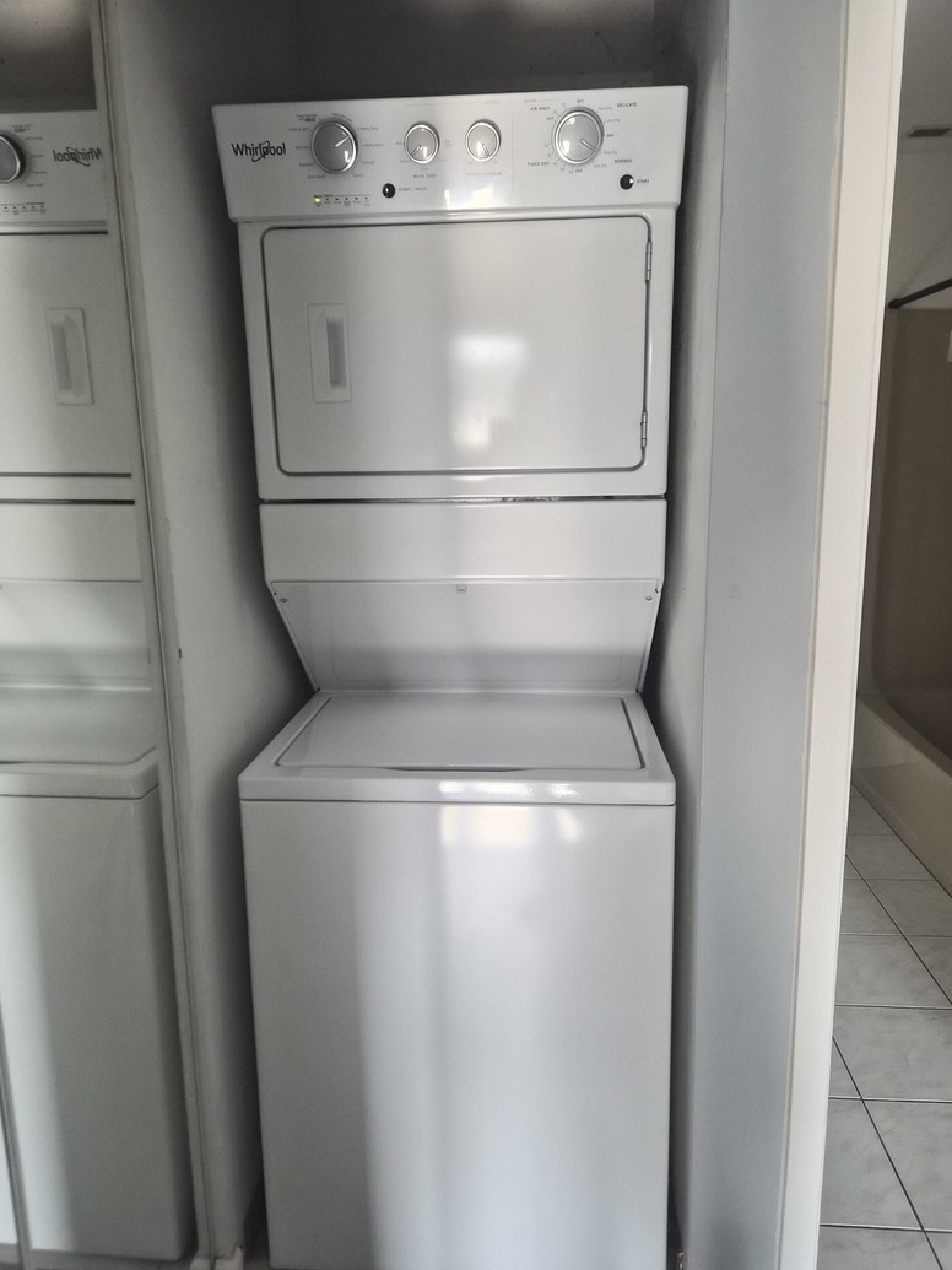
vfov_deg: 71.6
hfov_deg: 56.8
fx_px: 880
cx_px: 474
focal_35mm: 24
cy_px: 617
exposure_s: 1/120
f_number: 1.8
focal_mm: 5.4
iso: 200
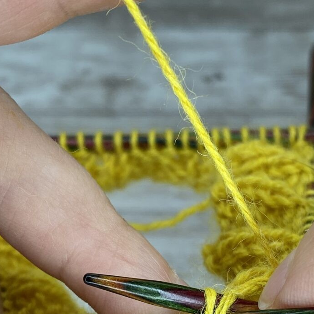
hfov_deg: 21.1
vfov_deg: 20.7
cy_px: 277
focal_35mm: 82
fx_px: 842
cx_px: 200
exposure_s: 1/122
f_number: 1.8
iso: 50
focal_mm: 4.25
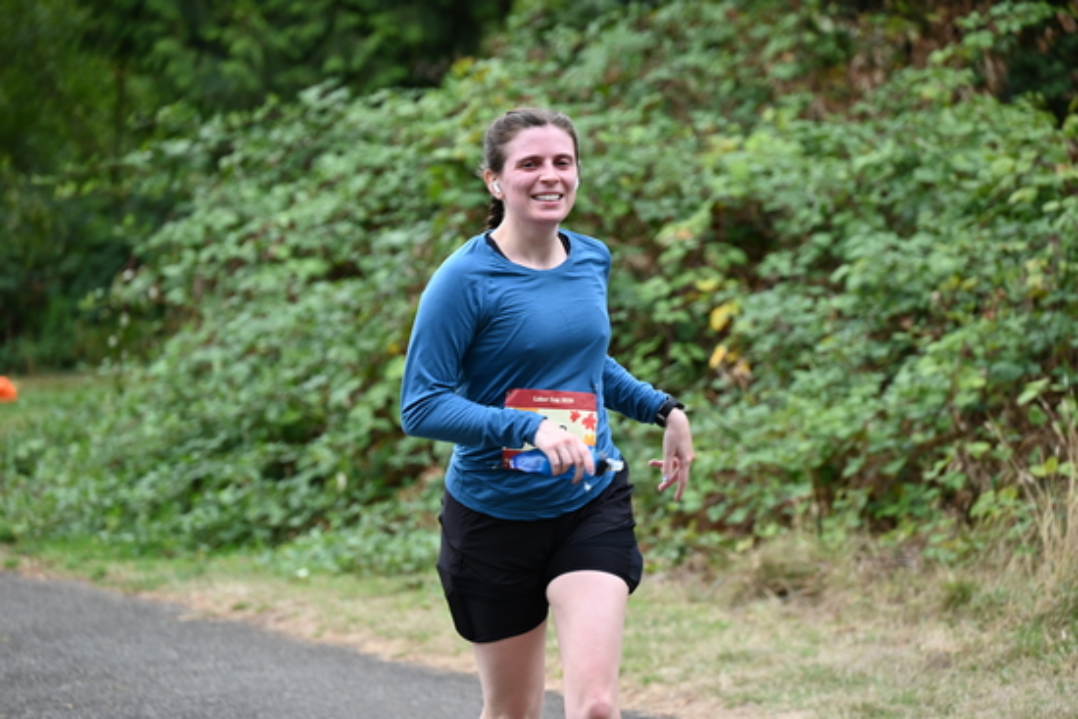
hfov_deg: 10.3
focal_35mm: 200
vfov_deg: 6.9
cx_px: 539
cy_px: 360
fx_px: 5990
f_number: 6.3
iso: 400
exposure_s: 1/250
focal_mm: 200
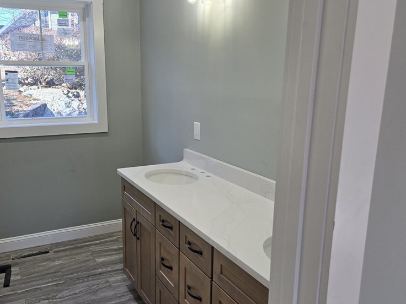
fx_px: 375
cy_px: 167
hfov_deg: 56.3
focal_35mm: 32
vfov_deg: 44.1
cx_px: 158
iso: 40
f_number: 1.8
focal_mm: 5.4
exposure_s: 1/120
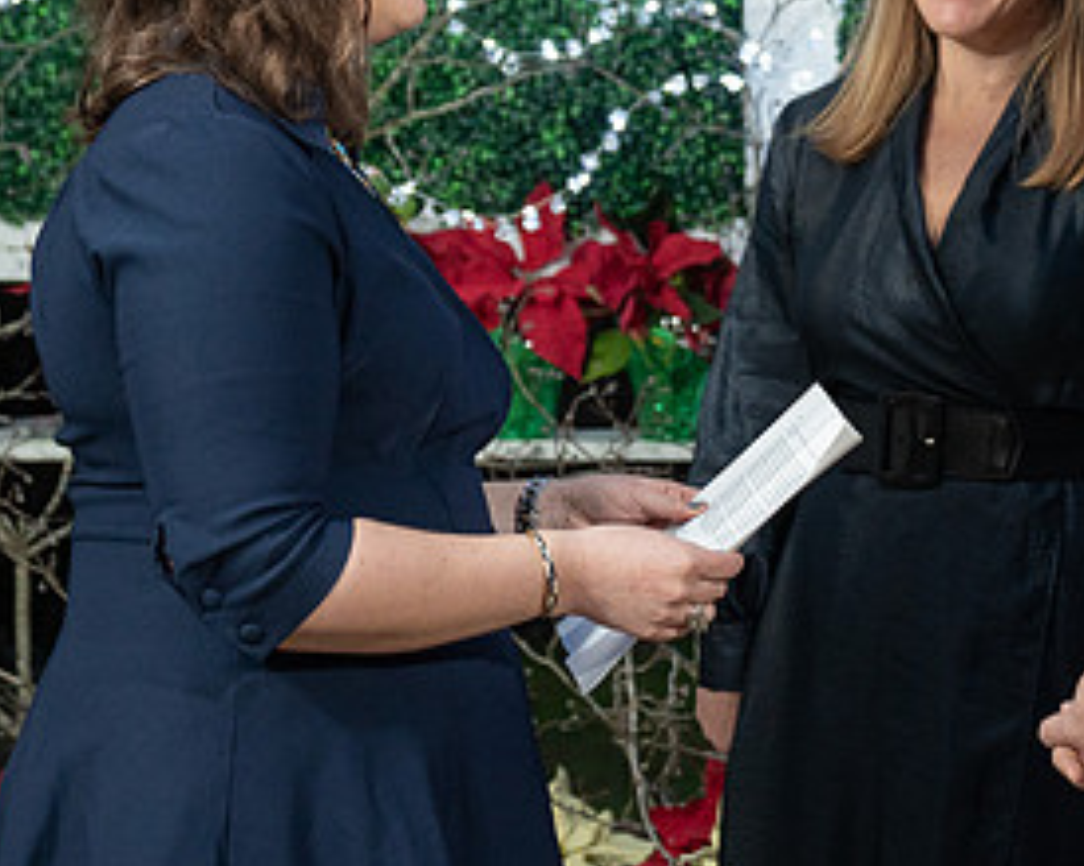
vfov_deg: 12.5
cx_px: 897
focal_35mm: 123
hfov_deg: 15.5
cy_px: 186
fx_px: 3945
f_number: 2.8
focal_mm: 51
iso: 2000
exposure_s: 1/100
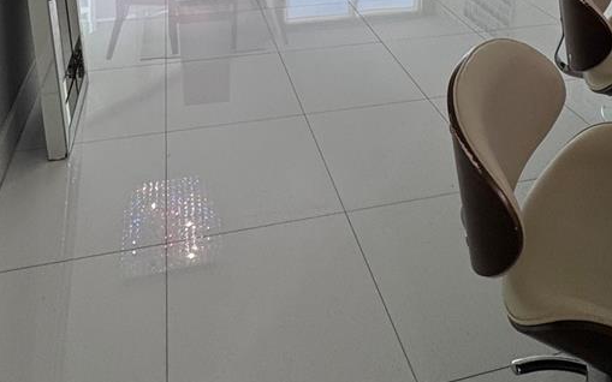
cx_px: 308
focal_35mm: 35
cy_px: -167
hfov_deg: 55.3
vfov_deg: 27.3
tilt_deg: -5.6
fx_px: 584
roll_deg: -1.4
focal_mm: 2.22
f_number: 2.2
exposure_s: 1/120
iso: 50
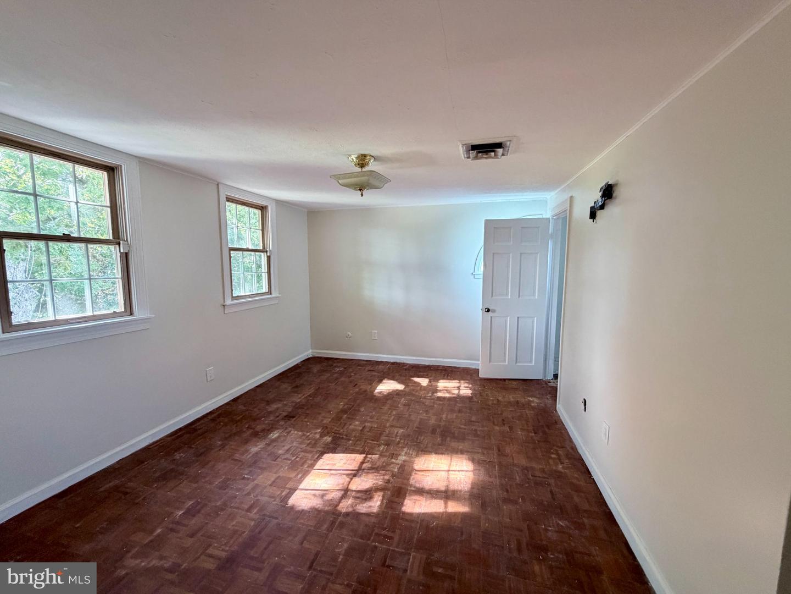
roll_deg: +0.2
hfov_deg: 102.1
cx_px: 396
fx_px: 320
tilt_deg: -5.4
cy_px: 297
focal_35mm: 14
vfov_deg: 85.7
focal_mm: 2.22
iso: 320
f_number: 2.2
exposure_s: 1/84
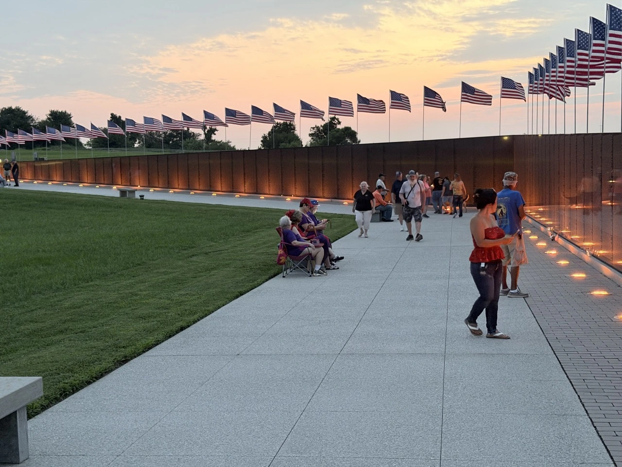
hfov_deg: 39.7
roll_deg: +2.3
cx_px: 311
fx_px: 862
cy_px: 234
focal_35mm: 48
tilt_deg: -3.3
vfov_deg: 30.3
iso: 640
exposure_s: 1/24
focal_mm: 6.76
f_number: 1.78
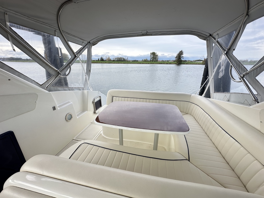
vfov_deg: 85.7
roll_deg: -0.1
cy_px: 99
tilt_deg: -18.7
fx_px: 107
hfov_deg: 102.1
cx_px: 132
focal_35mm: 14
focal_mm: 2.22
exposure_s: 1/309
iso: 40
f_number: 2.2
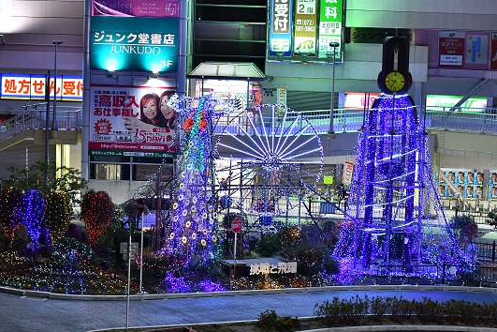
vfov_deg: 15.4
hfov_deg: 22.9
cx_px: 222
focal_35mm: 89
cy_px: 166
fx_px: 1229
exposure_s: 1/100
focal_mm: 50
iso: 800
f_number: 3.5
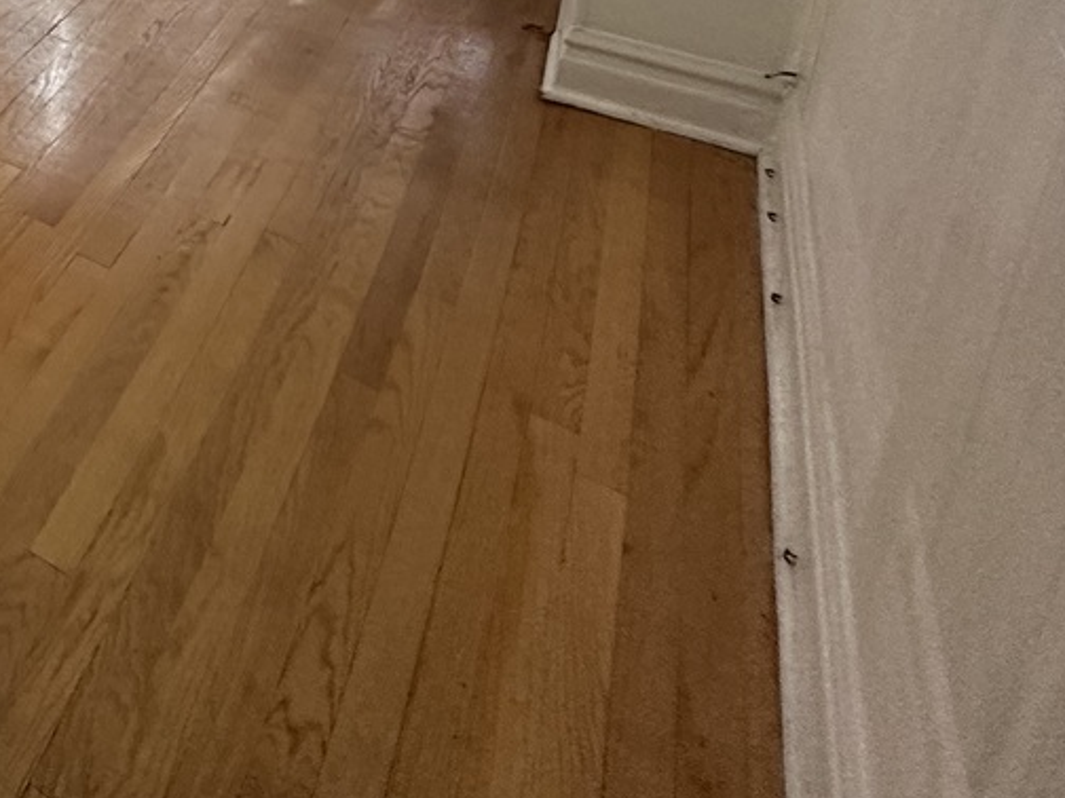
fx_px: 1231
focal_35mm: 40
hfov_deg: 30.9
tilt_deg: -12.4
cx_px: -448
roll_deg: -0.5
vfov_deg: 27.8
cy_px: -315
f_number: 2.2
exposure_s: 1/120
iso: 250
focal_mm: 2.22
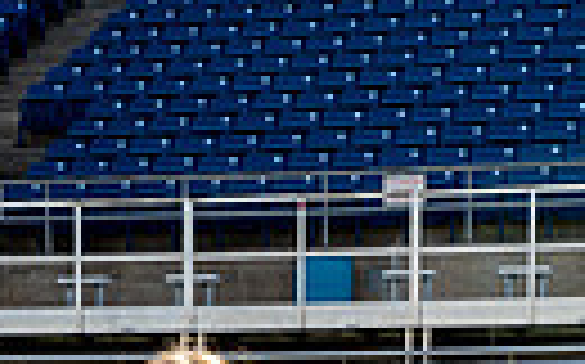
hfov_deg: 8.7
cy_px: 885
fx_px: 3823
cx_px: 189
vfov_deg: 5.3
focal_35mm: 240
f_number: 10
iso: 320
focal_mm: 68
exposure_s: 1/250
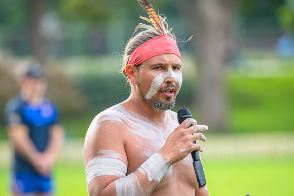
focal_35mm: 500
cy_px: 98
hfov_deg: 4.1
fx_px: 4084
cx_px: 147
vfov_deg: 2.8
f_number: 9
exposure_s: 1/500
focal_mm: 500
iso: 1400
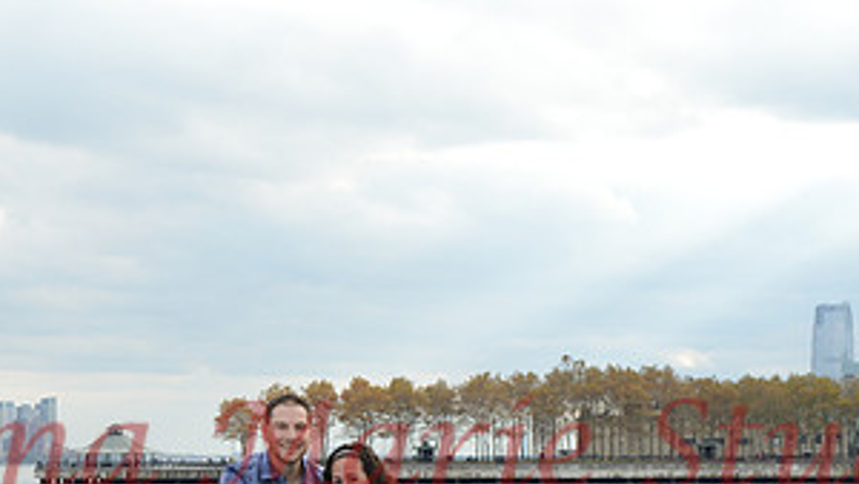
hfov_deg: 26.1
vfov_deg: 14.7
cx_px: 312
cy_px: 488
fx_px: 1846
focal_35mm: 81
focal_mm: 40
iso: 250
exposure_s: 1/250
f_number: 7.1
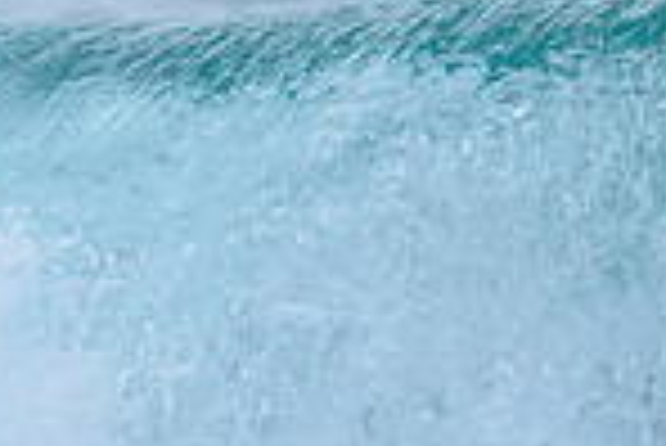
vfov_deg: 0.4
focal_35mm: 3726
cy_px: 547
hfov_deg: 0.6
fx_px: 68997
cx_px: 398
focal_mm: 800
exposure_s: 1/2500
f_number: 6.3
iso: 560
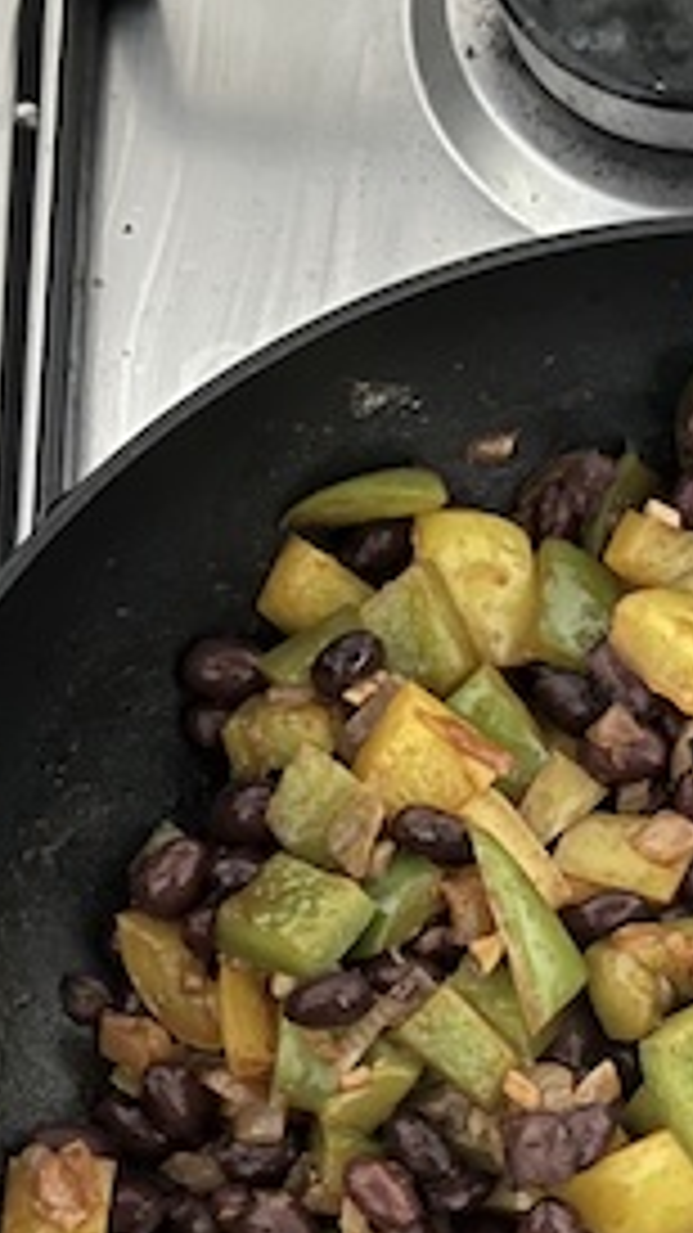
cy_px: 1163
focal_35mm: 69
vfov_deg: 29.1
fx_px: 2255
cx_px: 765
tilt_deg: -77.2
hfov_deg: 16.9
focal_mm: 5.1
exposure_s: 1/14
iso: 640
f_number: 1.6
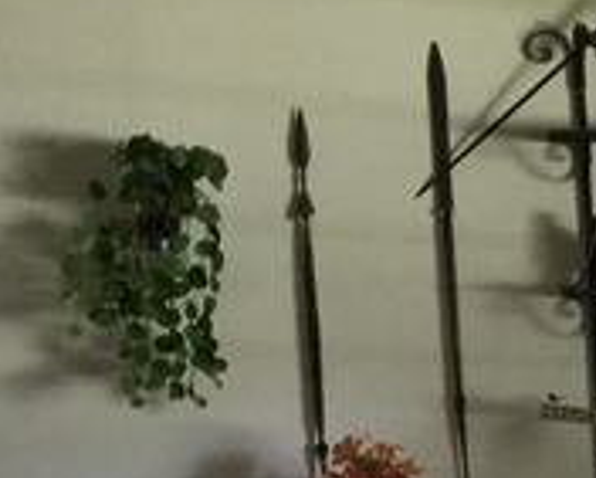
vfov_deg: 13.8
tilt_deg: -9.3
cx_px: 999
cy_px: 498
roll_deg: +2.2
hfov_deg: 15.5
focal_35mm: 110
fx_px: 1941
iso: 200
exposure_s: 1/24
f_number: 2.4
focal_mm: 3.3
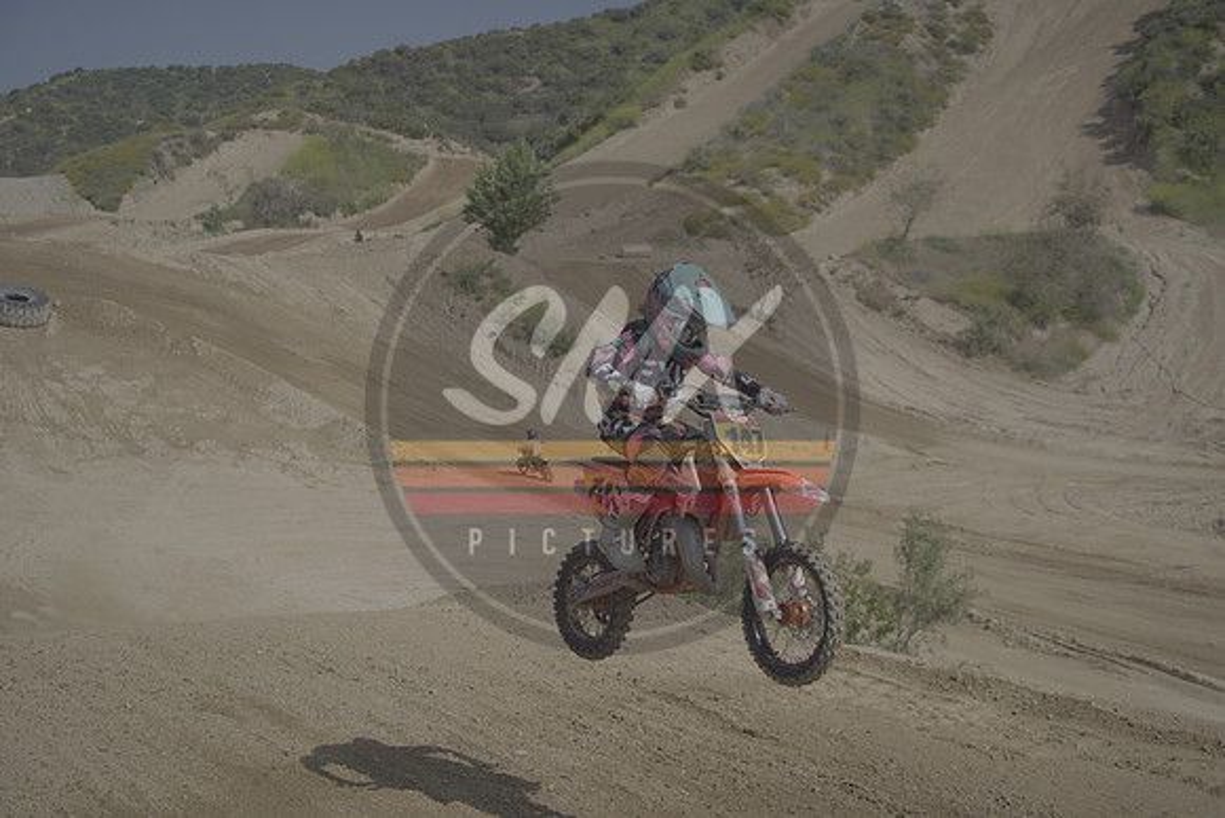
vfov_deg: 27.0
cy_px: 409
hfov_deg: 39.6
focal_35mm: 50
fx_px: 1702
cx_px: 612
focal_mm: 50
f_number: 4
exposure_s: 1/6400
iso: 800
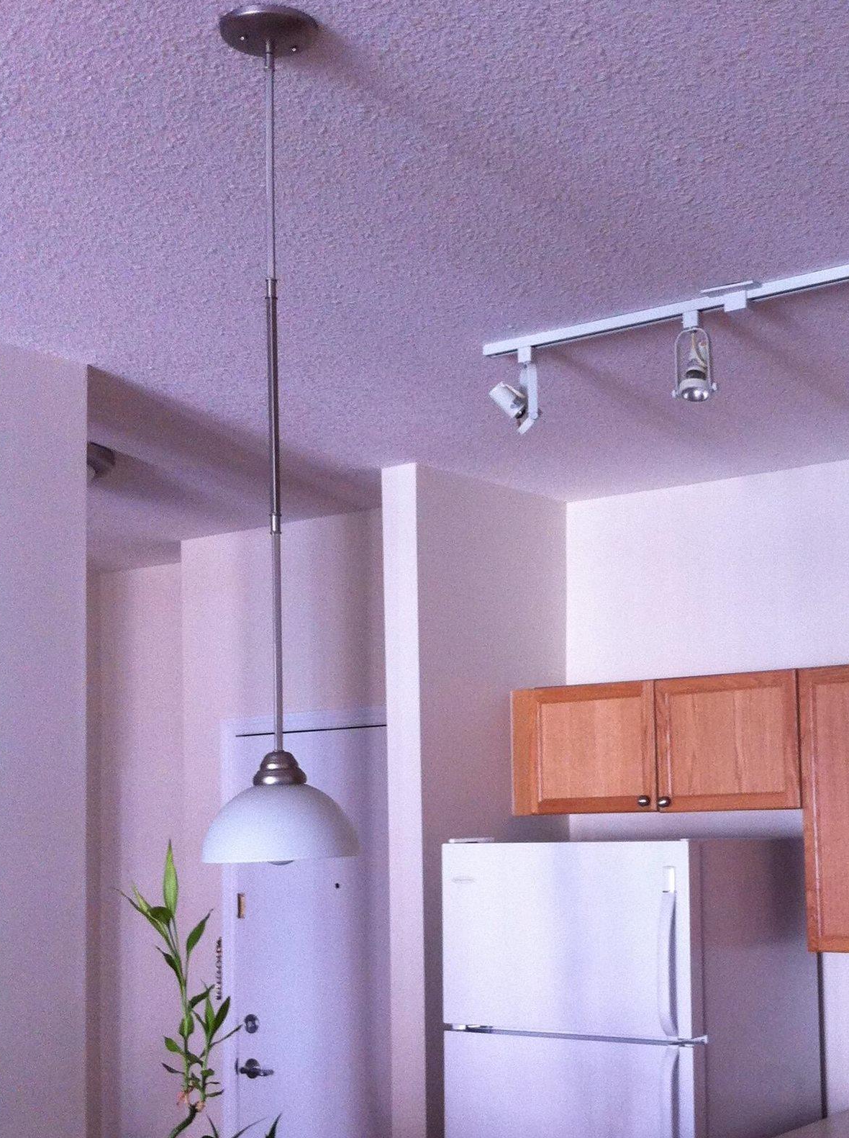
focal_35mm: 51
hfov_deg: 28.2
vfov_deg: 37.2
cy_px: 735
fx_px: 1673
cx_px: 609
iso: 200
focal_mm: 3.85
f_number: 2.8
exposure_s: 1/15
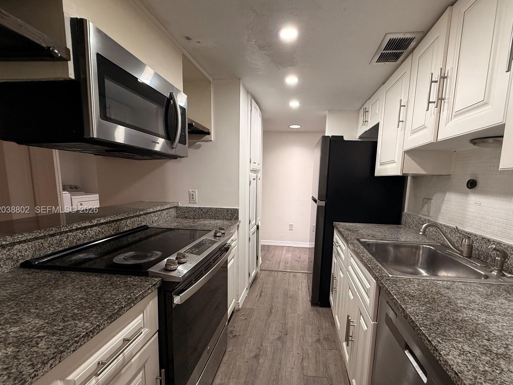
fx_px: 237
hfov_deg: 94.3
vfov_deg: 77.9
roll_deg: -1.7
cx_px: 277
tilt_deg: -8.2
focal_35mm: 16
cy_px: 210
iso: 320
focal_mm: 2.22
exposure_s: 1/120
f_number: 2.2
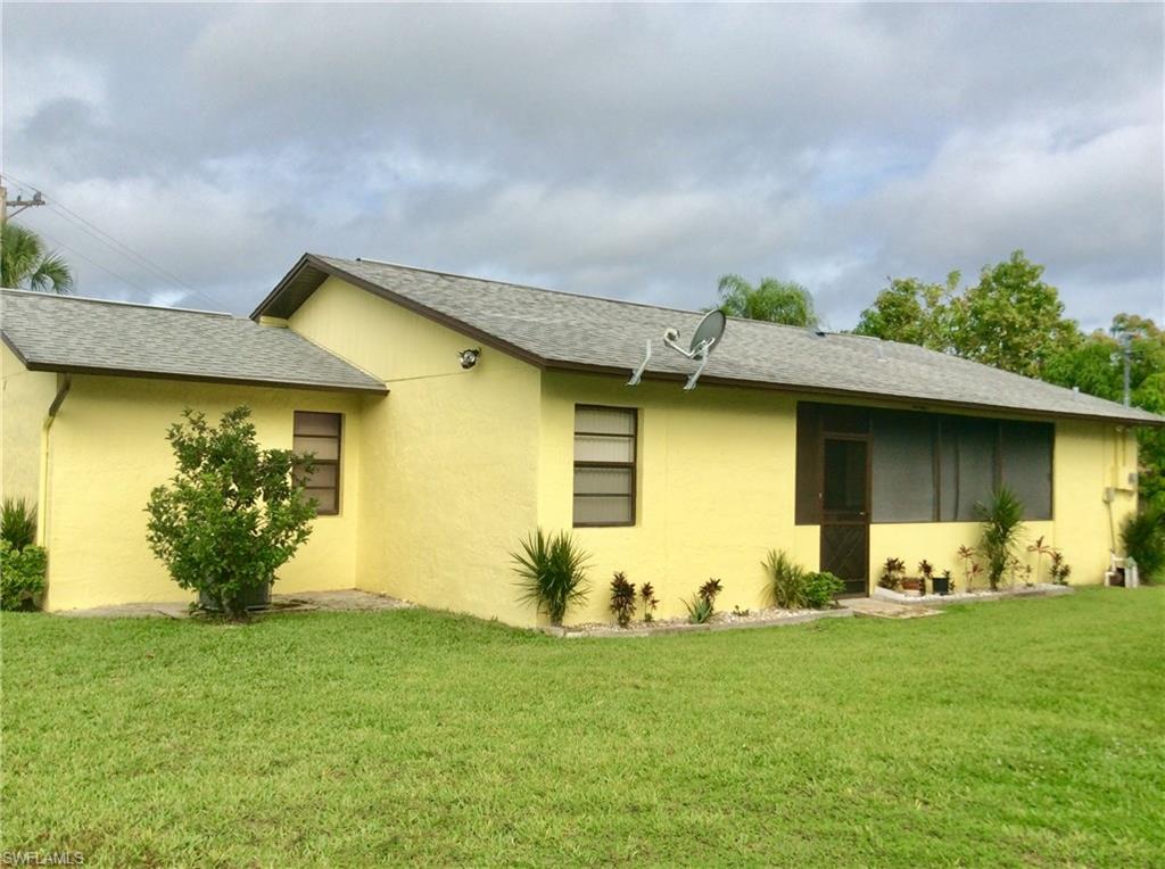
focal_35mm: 32
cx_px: 582
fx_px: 1075
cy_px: 434
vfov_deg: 44.0
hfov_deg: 56.9
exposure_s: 1/1546
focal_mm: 3.3
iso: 32
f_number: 2.4
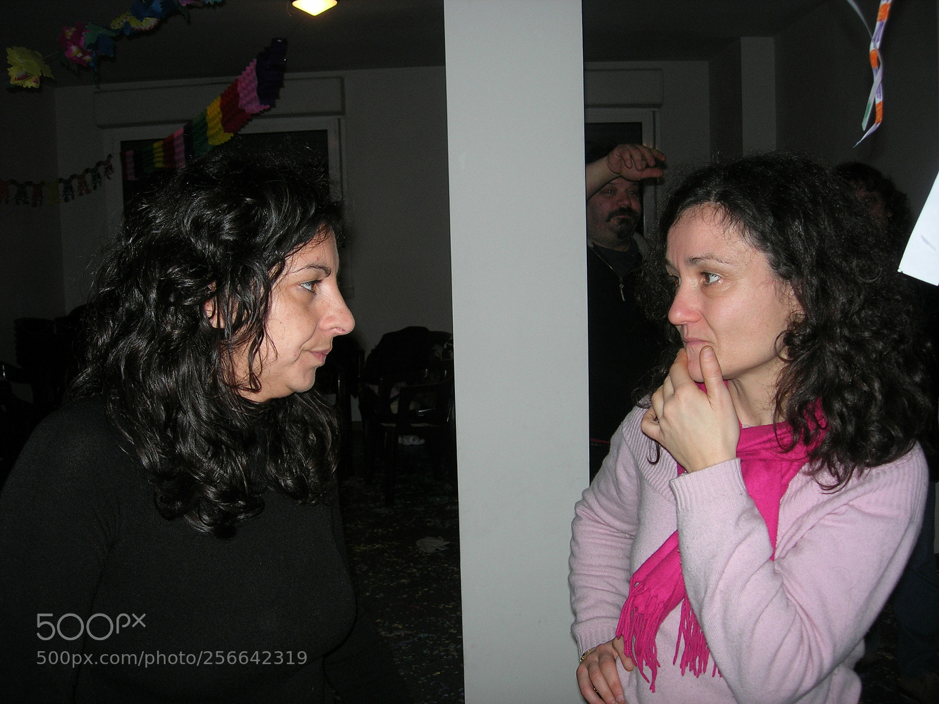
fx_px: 1031
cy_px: 352
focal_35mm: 38
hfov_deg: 49.0
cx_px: 470
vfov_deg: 37.7
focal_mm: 7.8
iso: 64
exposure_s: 1/60.1
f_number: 2.8
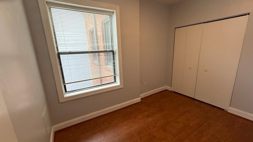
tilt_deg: -13.9
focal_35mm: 16
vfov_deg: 67.0
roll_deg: +2.0
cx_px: 128
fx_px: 107
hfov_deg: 99.4
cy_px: 75
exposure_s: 1/120
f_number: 2.2
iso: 200
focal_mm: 2.22
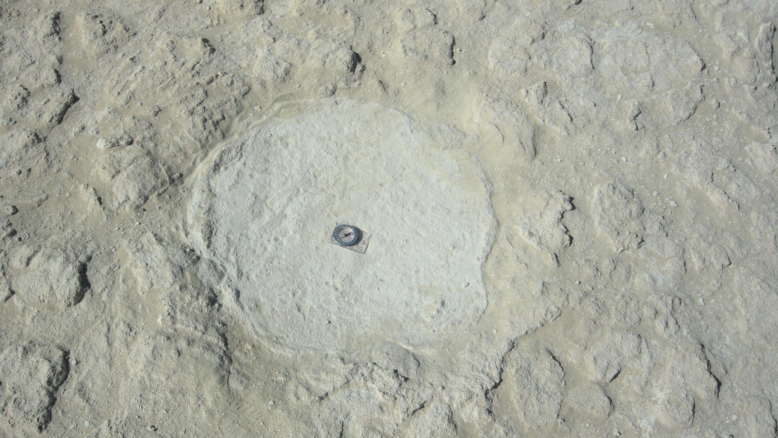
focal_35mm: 40
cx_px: 385
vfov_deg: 29.7
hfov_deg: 50.5
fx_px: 825
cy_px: 205
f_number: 6.8
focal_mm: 7.5
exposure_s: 1/455
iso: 64
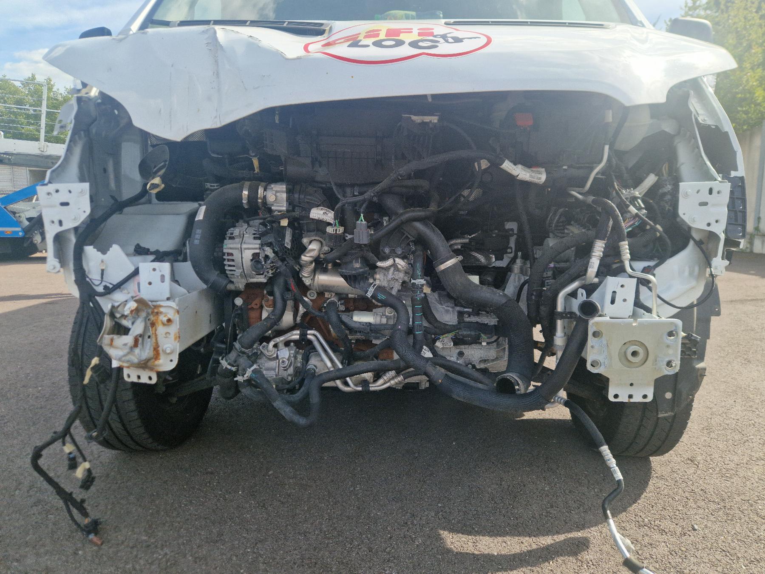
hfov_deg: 73.9
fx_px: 508
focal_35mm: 23
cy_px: 287
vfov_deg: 58.9
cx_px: 382
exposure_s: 1/769
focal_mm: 5.4
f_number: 1.8
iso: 50
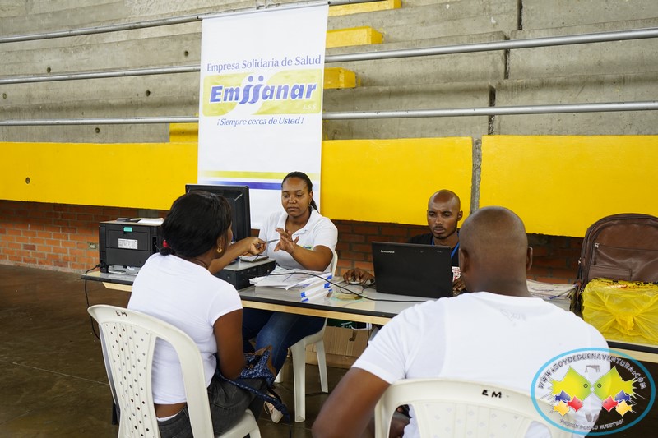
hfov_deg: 60.3
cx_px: 329
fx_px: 566
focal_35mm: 31
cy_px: 219
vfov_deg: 42.3
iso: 500
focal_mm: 31
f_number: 4
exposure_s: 1/200
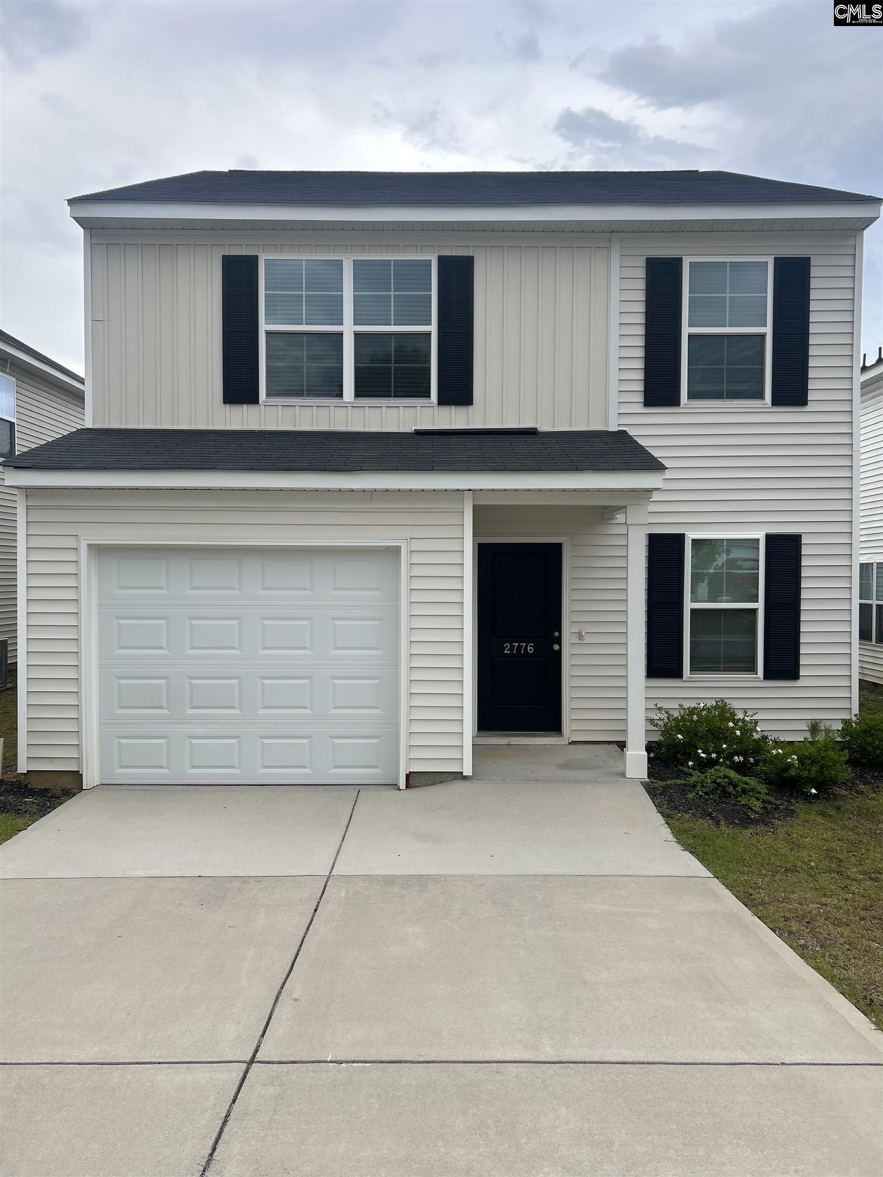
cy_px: 588
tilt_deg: -1.7
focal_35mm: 26
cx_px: 442
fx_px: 884
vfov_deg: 67.3
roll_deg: -0.5
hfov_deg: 53.1
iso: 50
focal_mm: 5.7
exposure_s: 1/528
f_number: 1.5
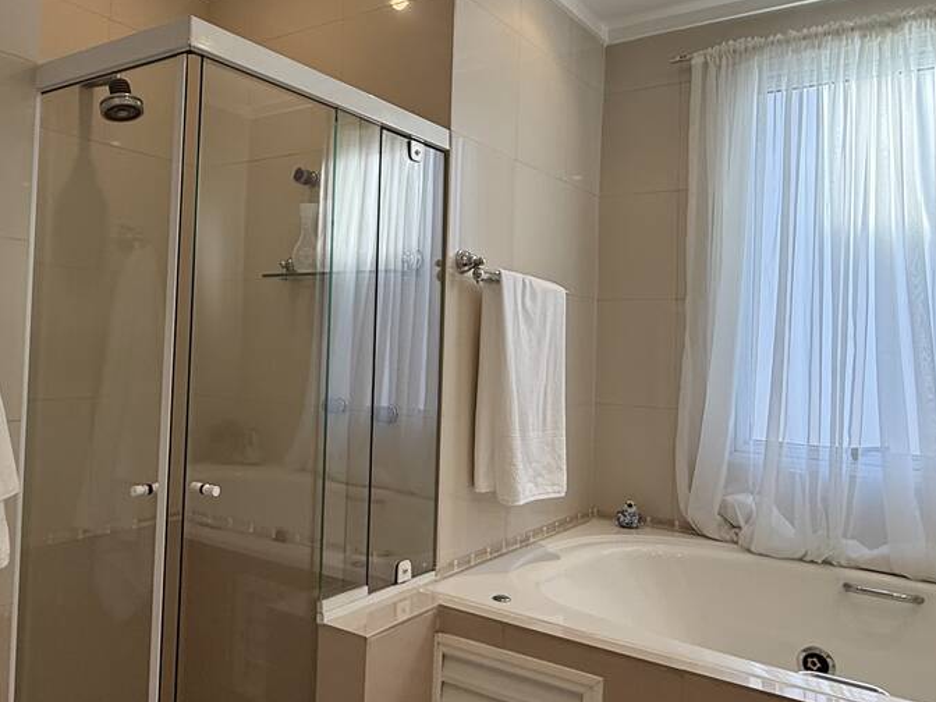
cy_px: 320
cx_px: 355
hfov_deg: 59.2
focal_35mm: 30
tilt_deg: +3.3
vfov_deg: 46.7
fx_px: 811
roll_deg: -2.6
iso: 125
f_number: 2.2
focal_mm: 2.22
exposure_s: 1/120
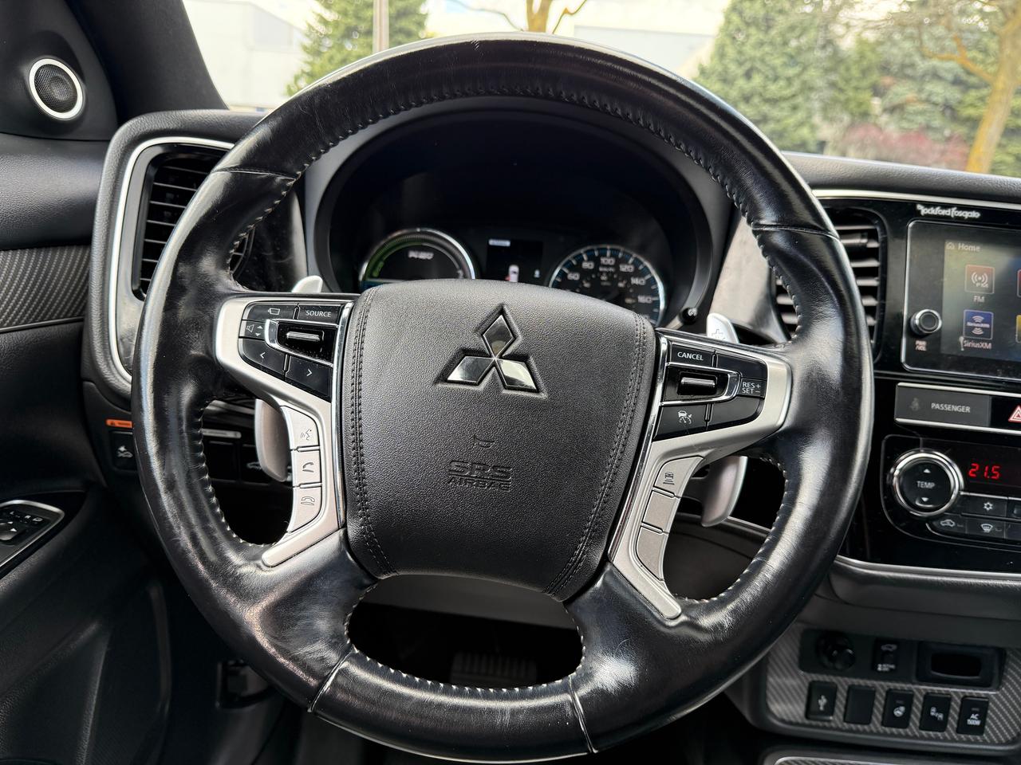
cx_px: 510
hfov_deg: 71.6
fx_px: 708
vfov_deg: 56.8
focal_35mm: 24
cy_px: 382
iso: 125
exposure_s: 1/240
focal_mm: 6.76
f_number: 1.78
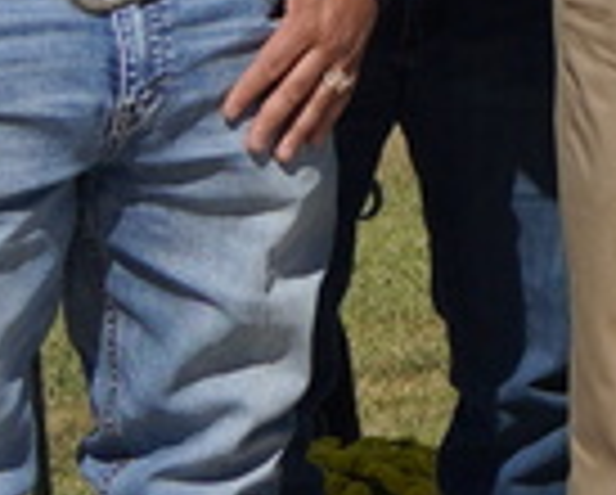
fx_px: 5404
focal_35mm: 296
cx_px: 2050
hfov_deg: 5.9
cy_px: -504
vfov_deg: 5.1
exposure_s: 1/1600
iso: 100
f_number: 5.6
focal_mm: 24
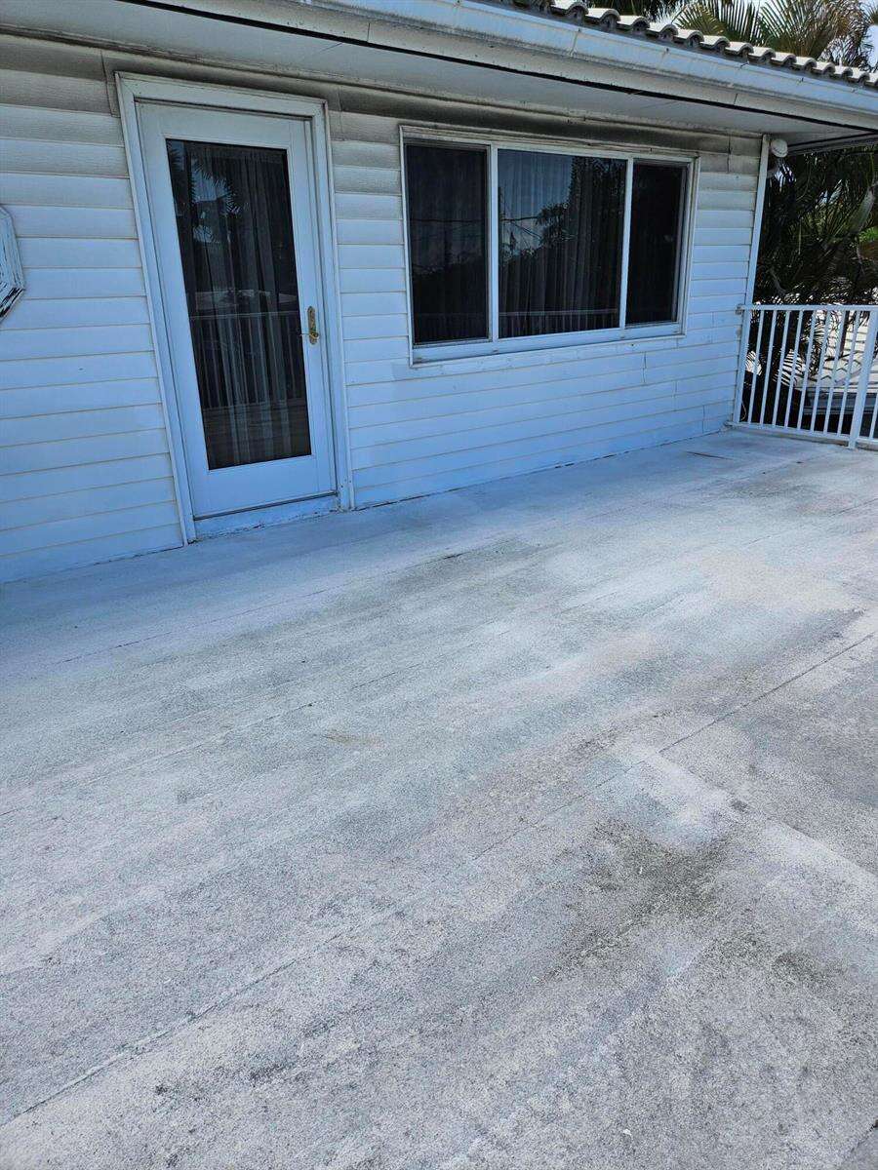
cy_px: 585
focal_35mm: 23
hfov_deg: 58.9
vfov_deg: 73.9
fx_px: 778
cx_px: 439
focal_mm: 5.4
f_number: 1.8
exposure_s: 1/973
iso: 25
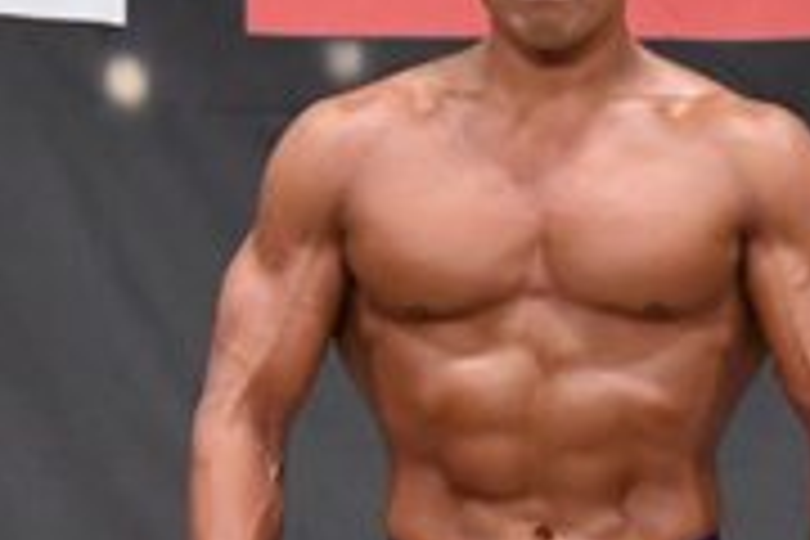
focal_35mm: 872
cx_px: -61
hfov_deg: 2.4
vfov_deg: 1.6
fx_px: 19618
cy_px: 670
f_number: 5.6
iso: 6400
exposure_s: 1/400
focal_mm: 135
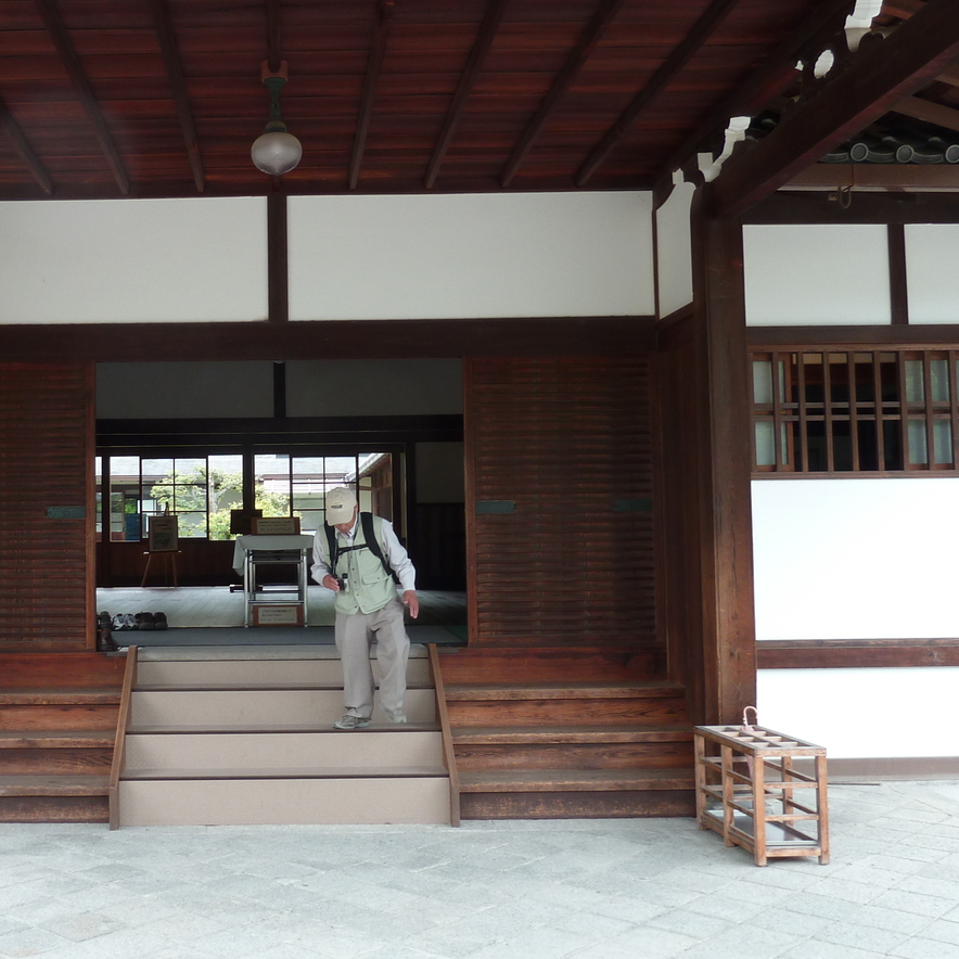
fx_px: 1254
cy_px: 462
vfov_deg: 41.9
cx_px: 269
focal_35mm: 40
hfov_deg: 40.9
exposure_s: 1/80
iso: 80
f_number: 3.3
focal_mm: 4.1
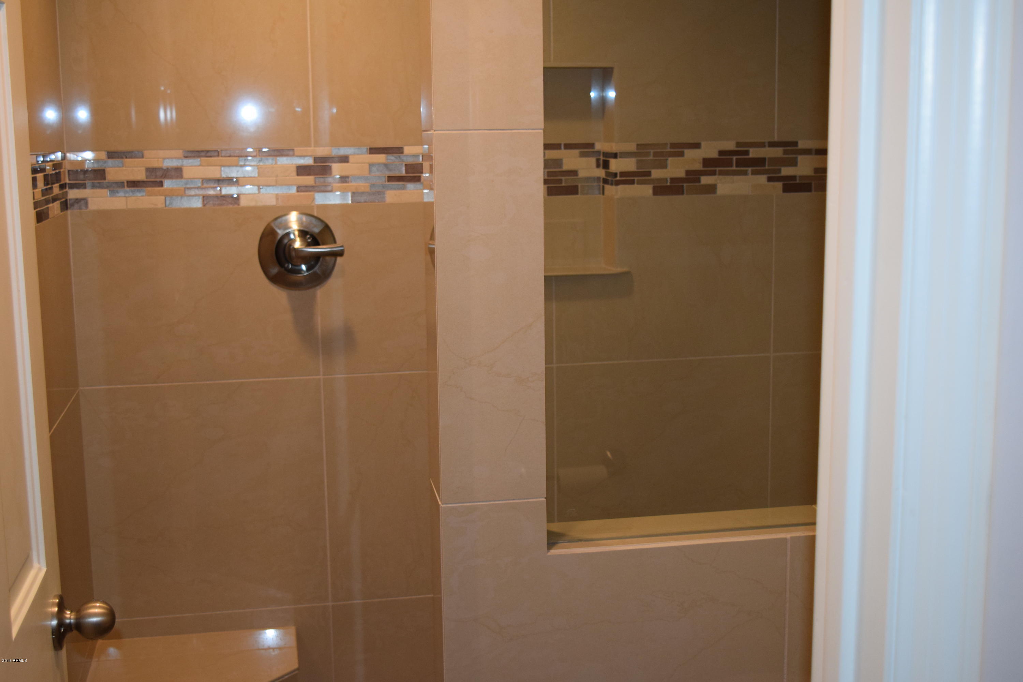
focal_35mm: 45
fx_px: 1279
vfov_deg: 29.9
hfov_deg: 43.6
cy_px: 341
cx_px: 512
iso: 800
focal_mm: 30
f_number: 5
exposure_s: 1/100
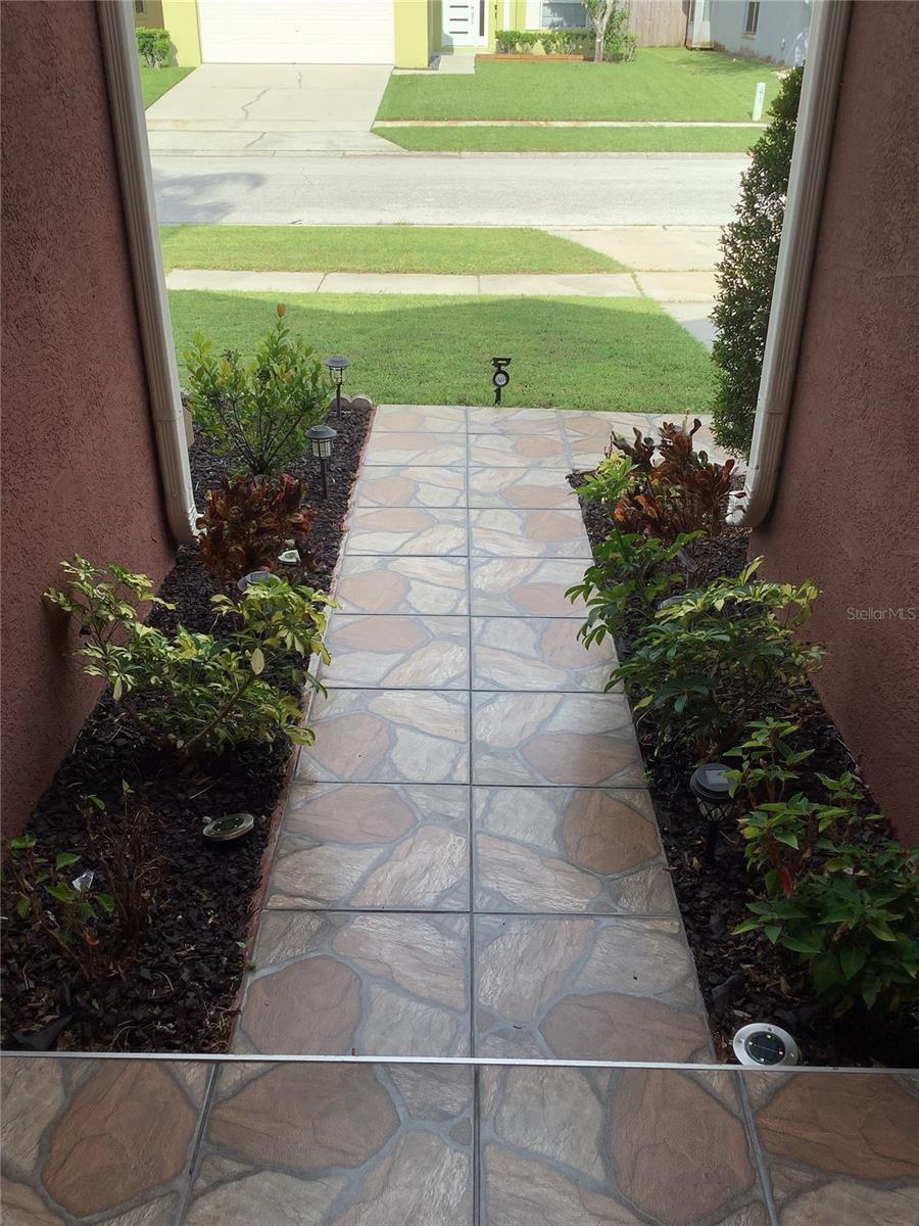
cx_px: 460
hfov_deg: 45.4
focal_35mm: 31
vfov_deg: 58.4
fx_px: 1097
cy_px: 613
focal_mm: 3.3
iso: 25
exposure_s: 1/422
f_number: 2.4
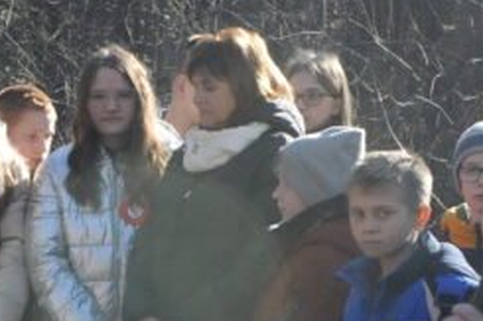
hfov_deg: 10.4
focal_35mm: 196
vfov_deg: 6.9
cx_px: -45
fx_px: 2628
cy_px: 471
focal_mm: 40
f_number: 5.6
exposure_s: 1/2000
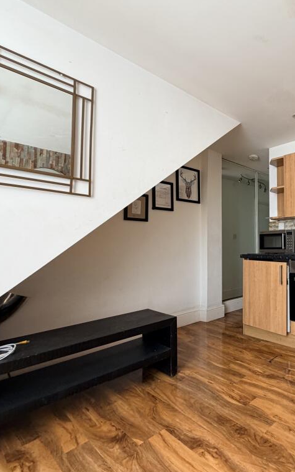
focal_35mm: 20
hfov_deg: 51.7
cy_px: 237
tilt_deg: +2.5
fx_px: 257
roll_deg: +1.3
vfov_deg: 85.1
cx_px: 272
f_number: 2.2
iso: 160
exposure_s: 1/121
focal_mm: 2.22
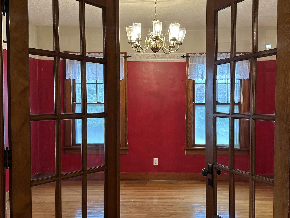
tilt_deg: -2.1
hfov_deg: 48.9
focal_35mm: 38
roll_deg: +0.2
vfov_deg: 37.7
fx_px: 318
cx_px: 154
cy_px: 116
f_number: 1.78
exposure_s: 1/60
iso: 400
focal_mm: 6.86
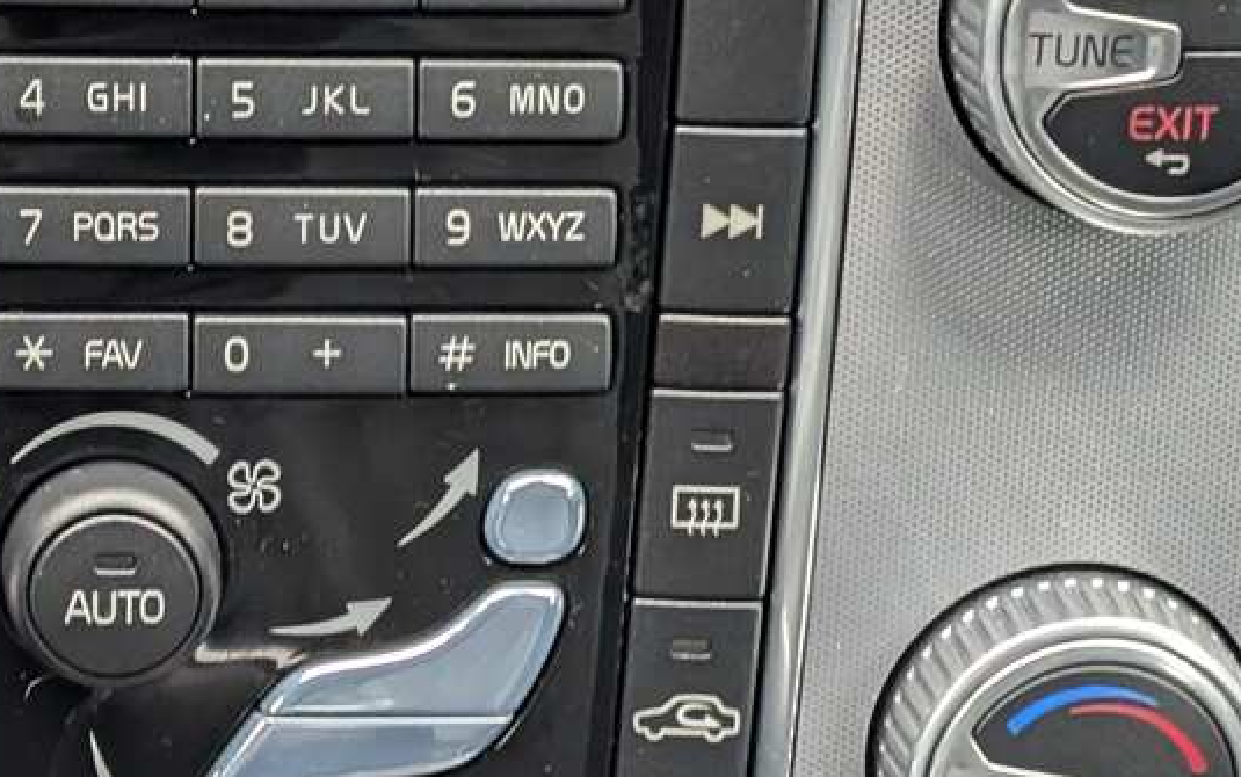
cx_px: 292
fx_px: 4602
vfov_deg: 9.6
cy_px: 462
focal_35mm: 136
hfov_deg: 15.3
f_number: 1.68
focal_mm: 6.9
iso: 92
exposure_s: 1/60
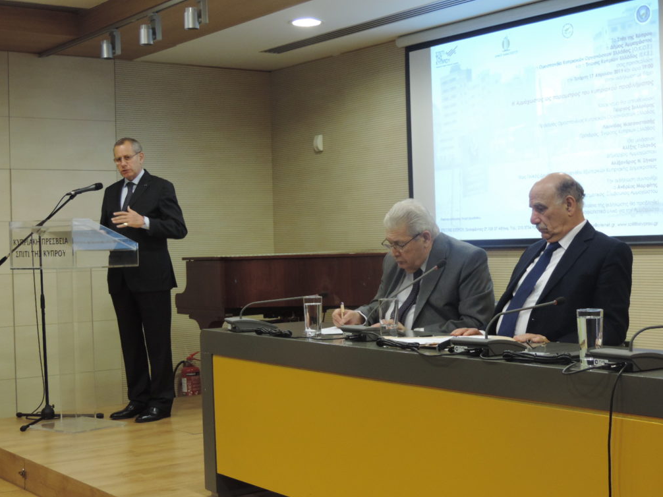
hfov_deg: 34.4
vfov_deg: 26.1
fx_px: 1072
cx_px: 336
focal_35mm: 56
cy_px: 248
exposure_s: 1/25
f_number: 3.7
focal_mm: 9.8
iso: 400
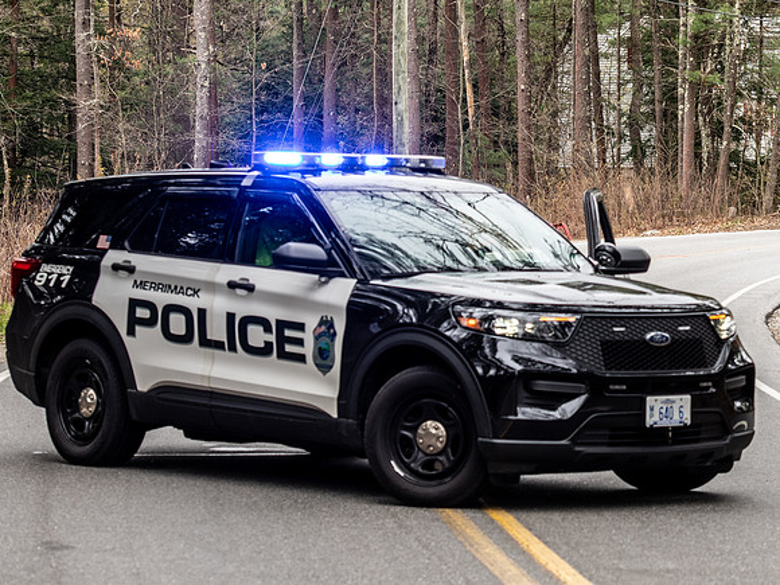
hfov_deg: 11.7
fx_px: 3771
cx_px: 685
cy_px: 189
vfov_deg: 8.9
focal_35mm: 167
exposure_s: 1/200
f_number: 5.6
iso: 400
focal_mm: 92
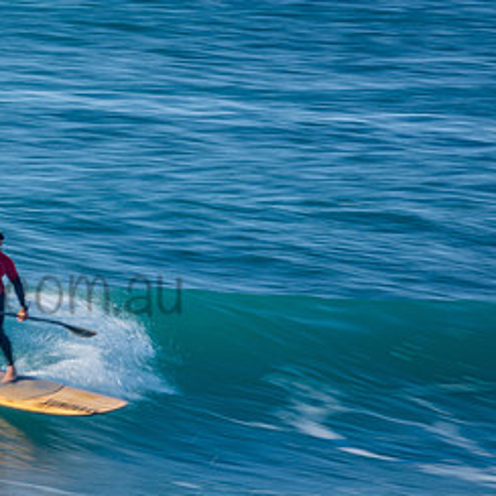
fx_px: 24543
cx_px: -33
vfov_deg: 1.2
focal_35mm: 1514
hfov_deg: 1.2
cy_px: 267
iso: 100
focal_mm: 500
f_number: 22
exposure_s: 1/30
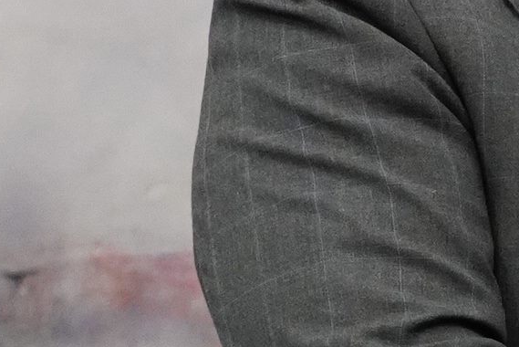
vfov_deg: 3.4
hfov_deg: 4.9
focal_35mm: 401
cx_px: 1496
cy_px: -192
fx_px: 5784
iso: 5000
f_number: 6.3
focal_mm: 58
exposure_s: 1/160
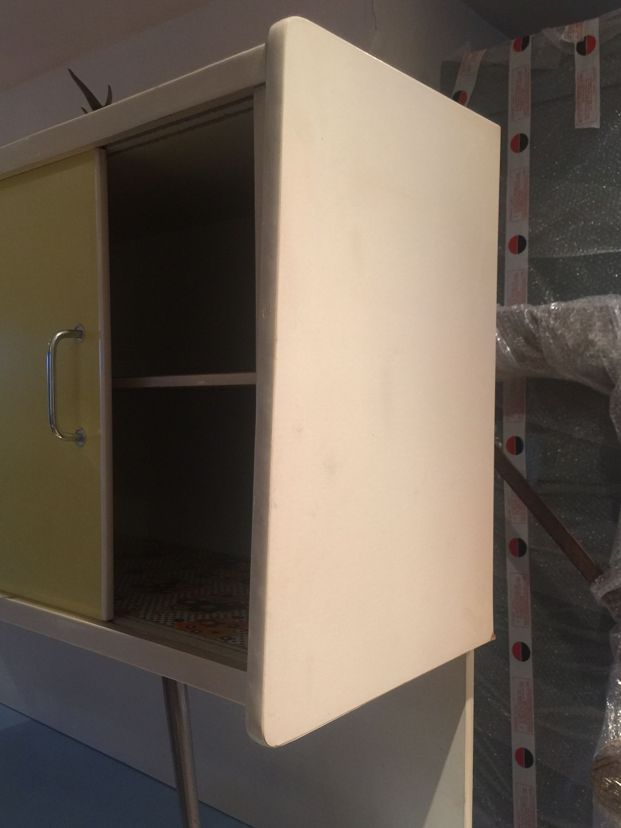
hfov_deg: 44.2
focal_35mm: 32
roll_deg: -1.2
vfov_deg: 56.8
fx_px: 765
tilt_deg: -1.8
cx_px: 298
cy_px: 437
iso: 80
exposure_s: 1/17
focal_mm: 4.15
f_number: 2.2
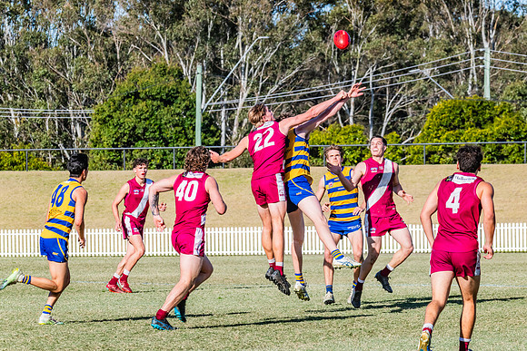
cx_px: 300
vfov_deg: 5.0
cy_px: 151
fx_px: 4030
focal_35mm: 275
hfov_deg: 7.5
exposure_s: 1/640
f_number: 16
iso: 800
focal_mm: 240
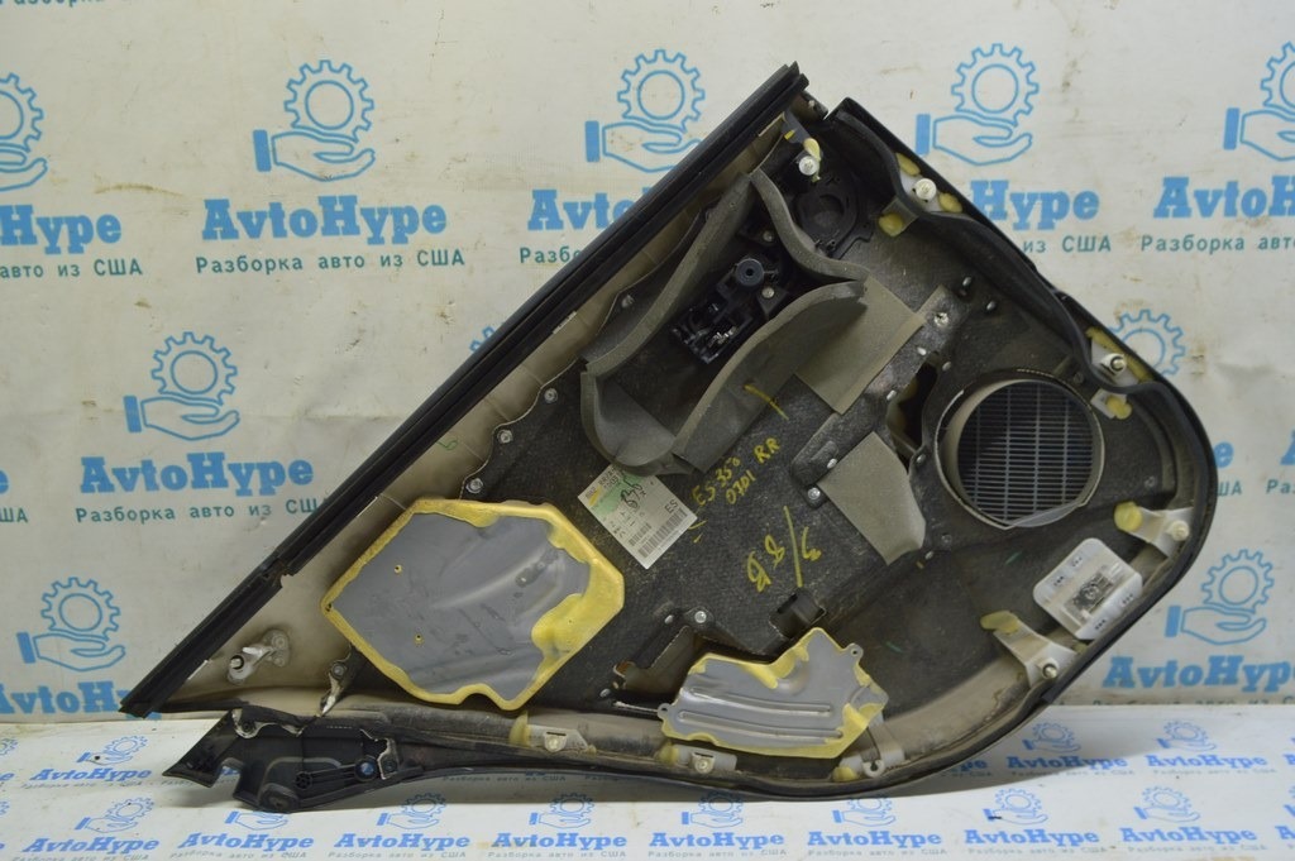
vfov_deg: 47.9
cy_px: 430
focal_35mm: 27
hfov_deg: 67.4
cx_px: 648
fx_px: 970
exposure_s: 1/20
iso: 400
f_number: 5.6
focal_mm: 18
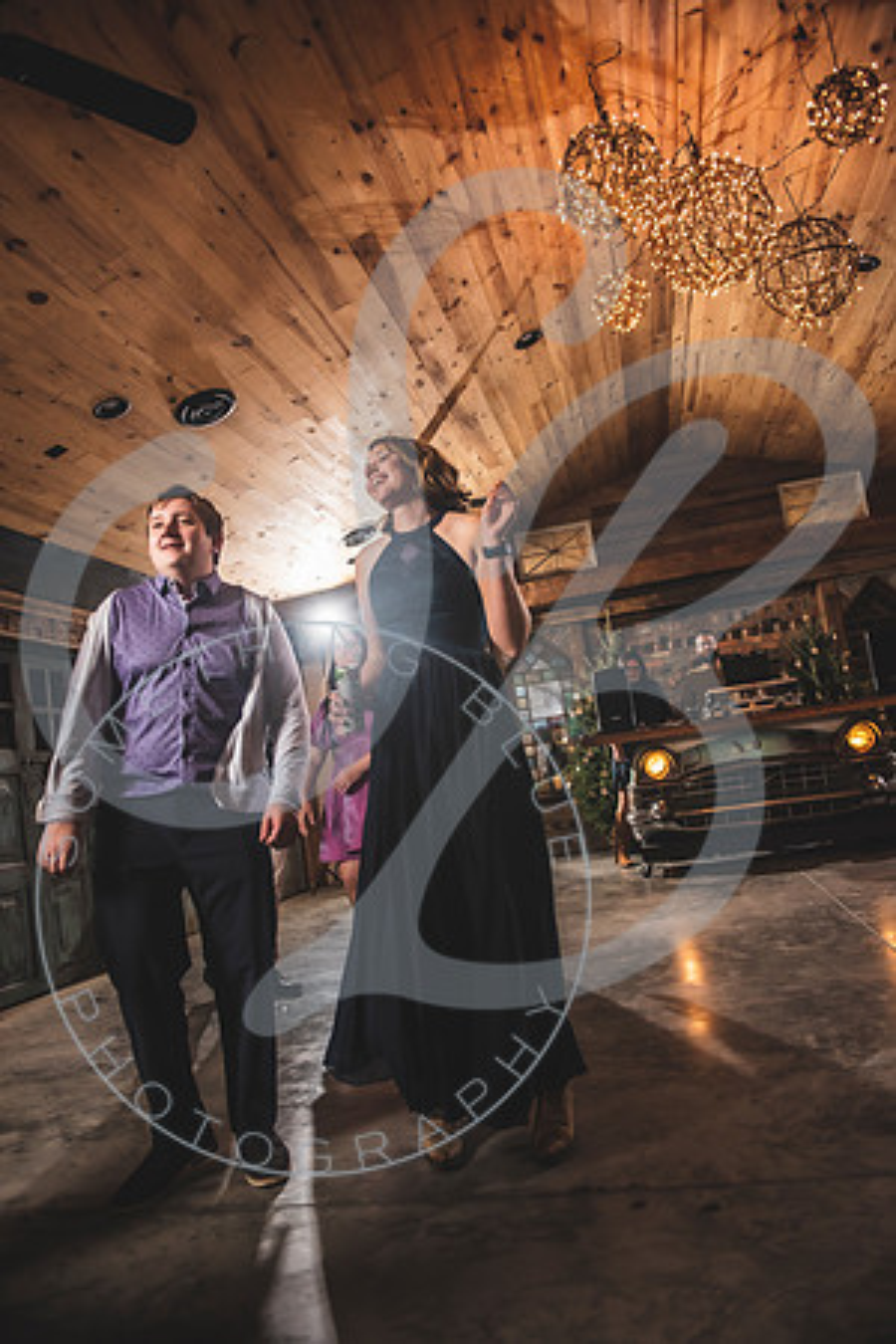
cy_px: 672
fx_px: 896
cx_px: 448
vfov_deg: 73.7
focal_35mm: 24
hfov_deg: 53.1
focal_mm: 24
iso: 800
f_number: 2.8
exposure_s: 1/160
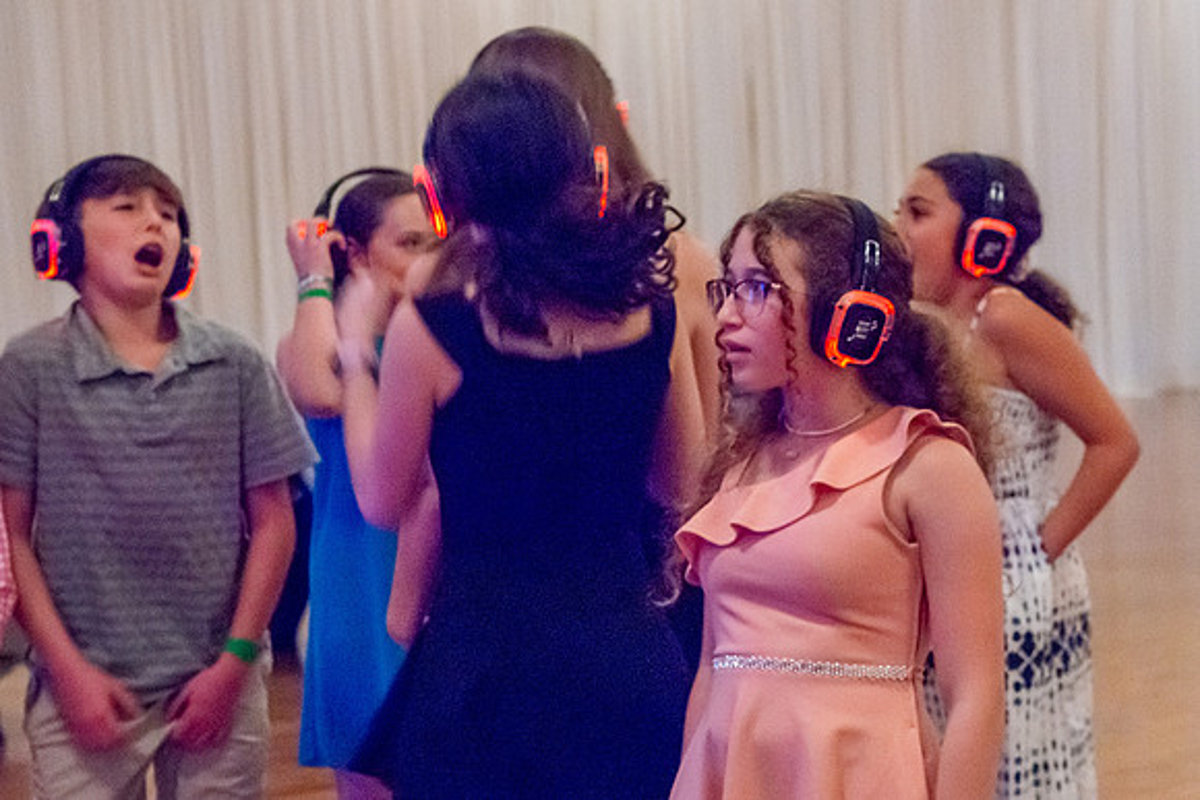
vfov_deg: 16.2
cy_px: 460
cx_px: 884
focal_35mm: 84
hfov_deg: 23.9
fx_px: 2809
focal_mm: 52
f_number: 4
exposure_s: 1/60
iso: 5000
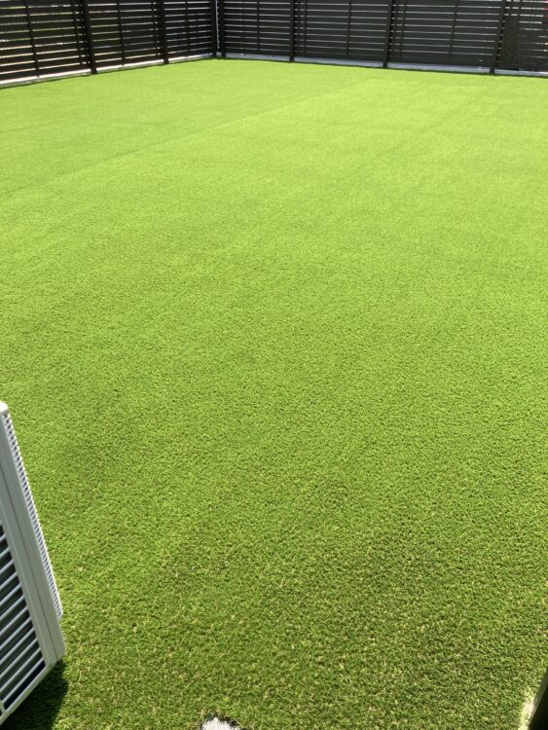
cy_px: 365
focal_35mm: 28
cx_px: 274
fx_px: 591
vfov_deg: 63.4
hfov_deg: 49.8
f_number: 1.8
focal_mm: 3.99
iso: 20
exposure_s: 1/695
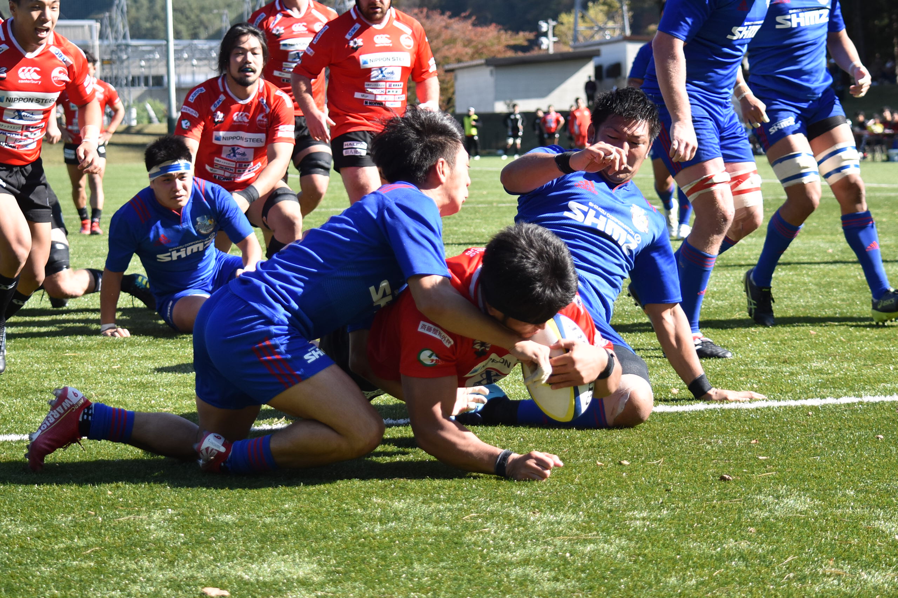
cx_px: 449
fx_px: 2169
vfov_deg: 15.7
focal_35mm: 87
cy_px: 299
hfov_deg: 23.4
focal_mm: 58
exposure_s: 1/1250
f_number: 5
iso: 400
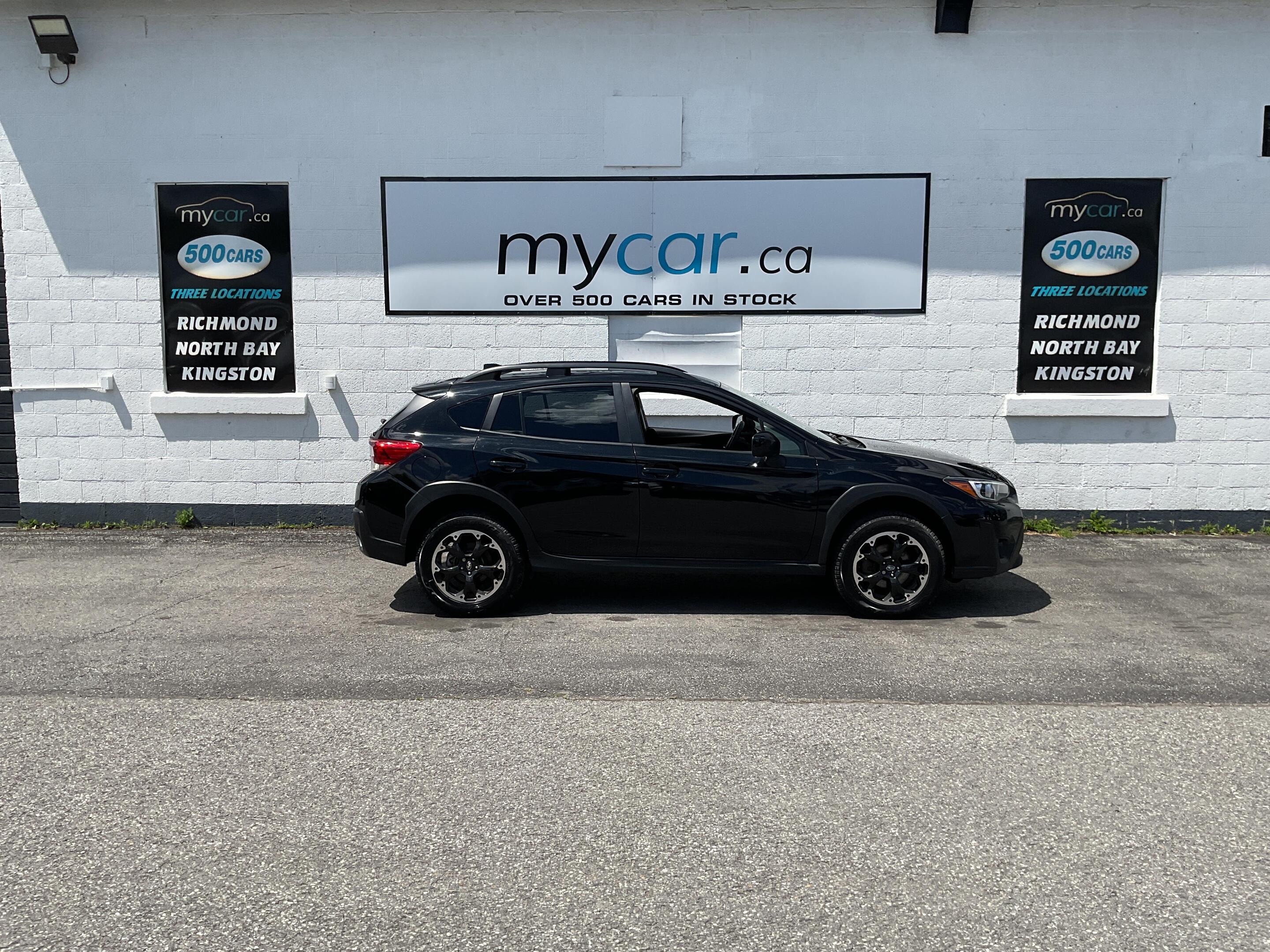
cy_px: 476
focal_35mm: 29
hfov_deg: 61.7
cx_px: 635
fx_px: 1064
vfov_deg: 48.2
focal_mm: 3
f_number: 1.8
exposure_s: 1/2801
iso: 16
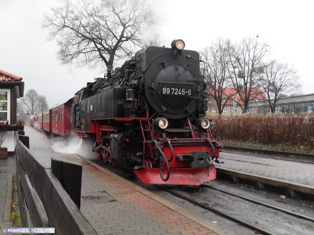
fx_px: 317
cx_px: 157
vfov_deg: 40.7
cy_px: 118
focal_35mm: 35
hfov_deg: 52.6
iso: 100
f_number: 2.8
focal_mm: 6.2
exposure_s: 1/45
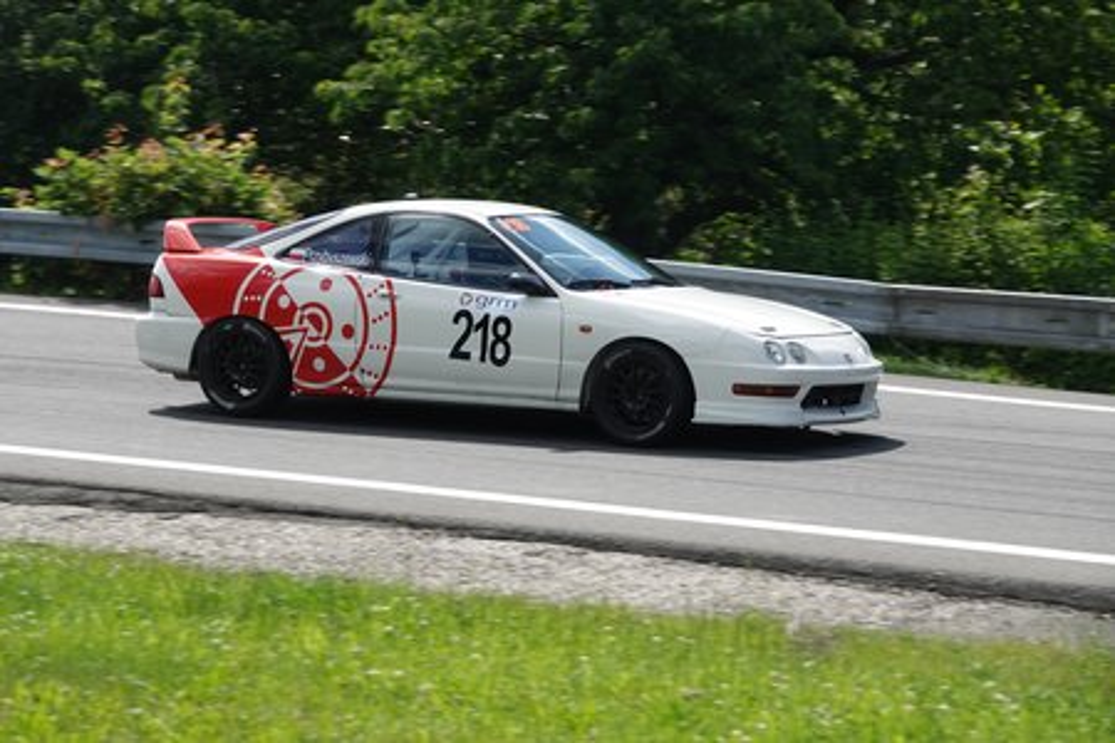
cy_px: 372
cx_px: 558
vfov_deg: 10.5
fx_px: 4057
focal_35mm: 131
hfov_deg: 15.6
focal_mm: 47.94
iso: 125
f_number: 4
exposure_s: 1/800
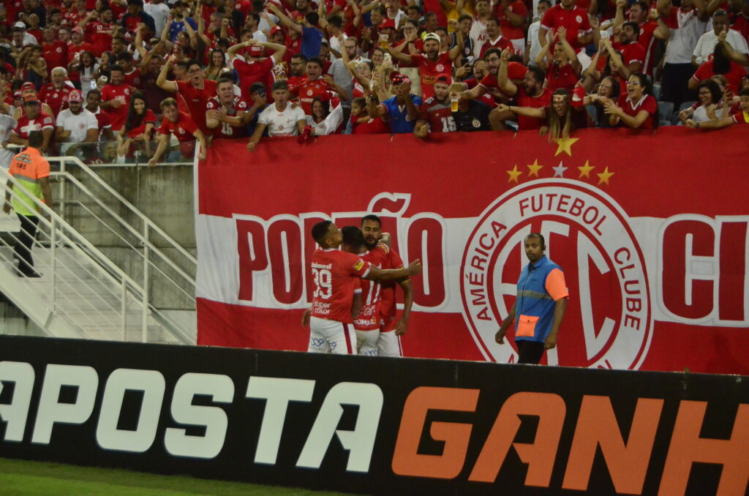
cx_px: 374
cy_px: 248
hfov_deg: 22.0
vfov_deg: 14.6
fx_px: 1931
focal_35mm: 93
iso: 4000
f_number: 5.6
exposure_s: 1/1000
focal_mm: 62
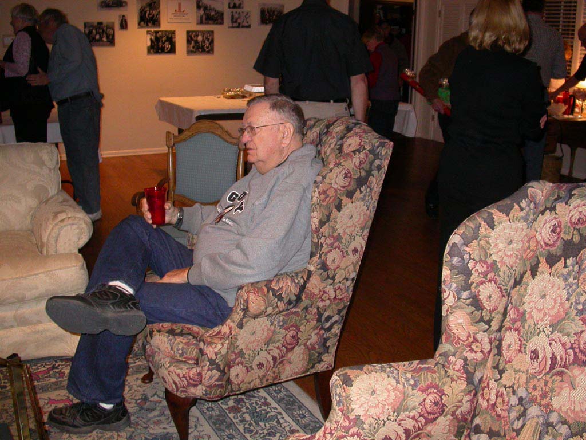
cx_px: 293
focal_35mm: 38
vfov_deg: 37.7
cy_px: 220
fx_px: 643
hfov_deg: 49.0
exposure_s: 1/60
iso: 200
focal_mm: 7.85
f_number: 2.6
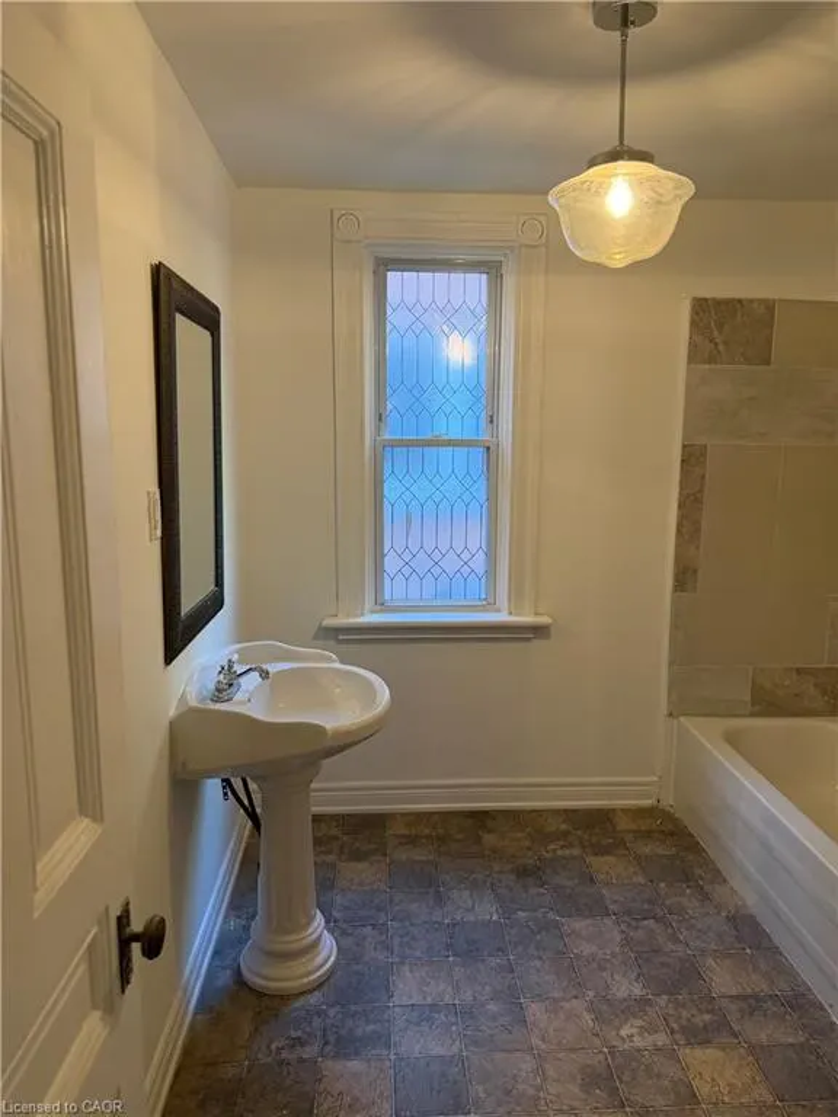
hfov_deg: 56.8
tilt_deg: -7.0
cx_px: 419
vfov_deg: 71.6
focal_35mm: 24
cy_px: 558
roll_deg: -1.3
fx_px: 775
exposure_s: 1/60
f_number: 1.78
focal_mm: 6.76
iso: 250
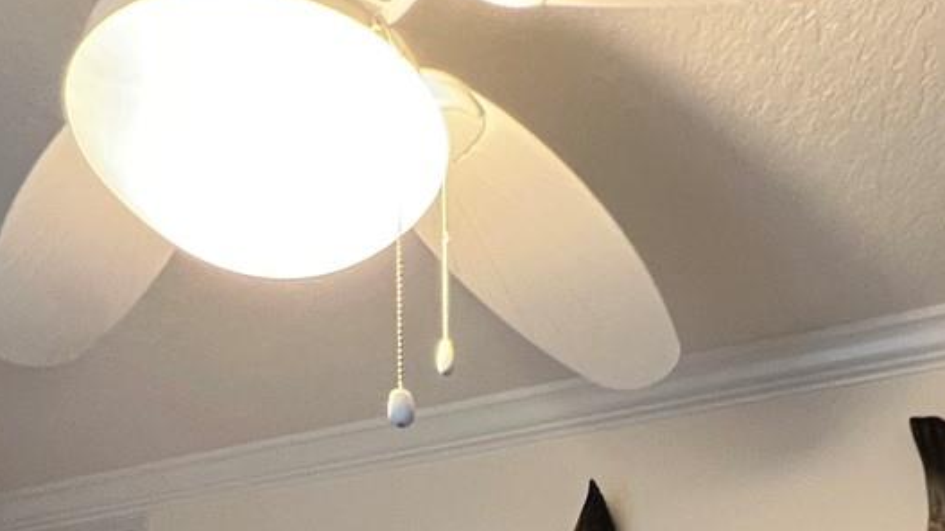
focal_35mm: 43
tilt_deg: -3.1
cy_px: 978
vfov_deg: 19.7
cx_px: 534
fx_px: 1077
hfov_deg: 47.3
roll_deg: +0.0
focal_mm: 1.57
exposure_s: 1/60
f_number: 1.8
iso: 400
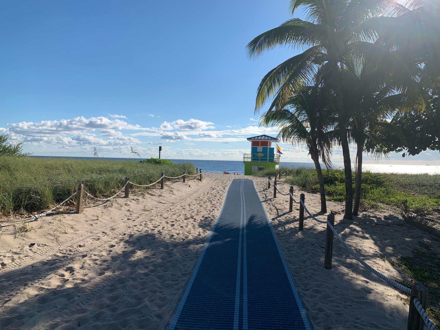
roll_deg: -1.4
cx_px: 220
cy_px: 165
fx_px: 330
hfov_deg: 67.3
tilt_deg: +0.0
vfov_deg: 53.1
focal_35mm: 26
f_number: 1.8
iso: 25
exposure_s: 1/3937
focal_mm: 4.25
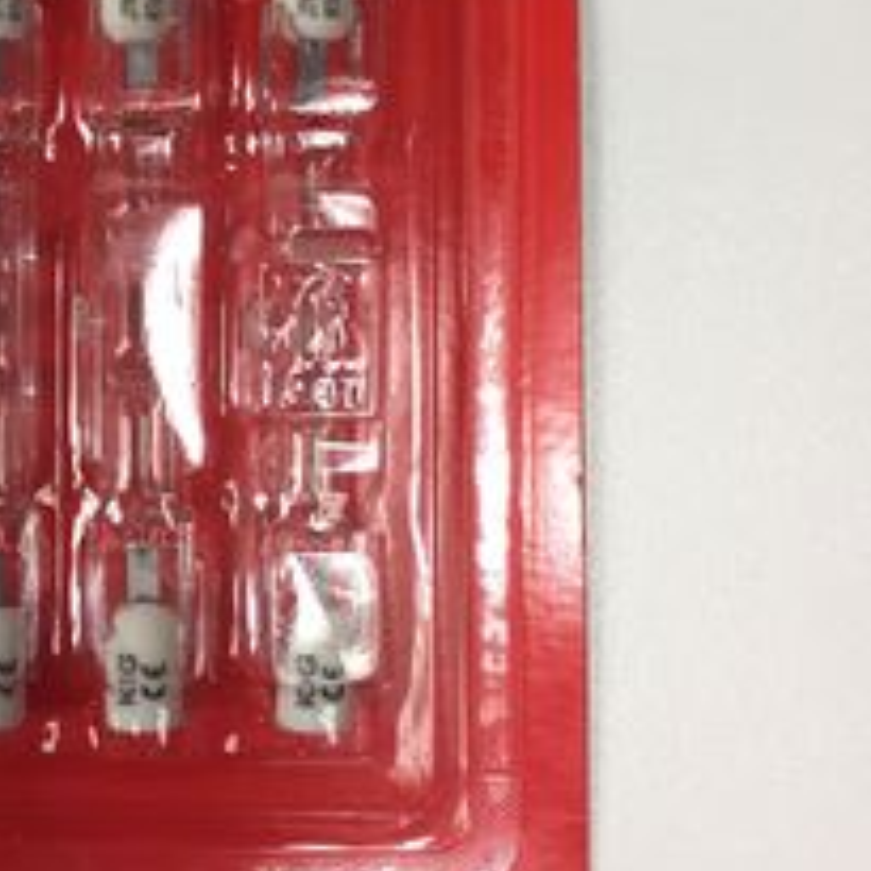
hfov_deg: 27.9
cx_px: 140
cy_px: 212
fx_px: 1708
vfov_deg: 28.2
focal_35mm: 60
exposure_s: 1/33
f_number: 2.2
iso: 32
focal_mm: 4.15
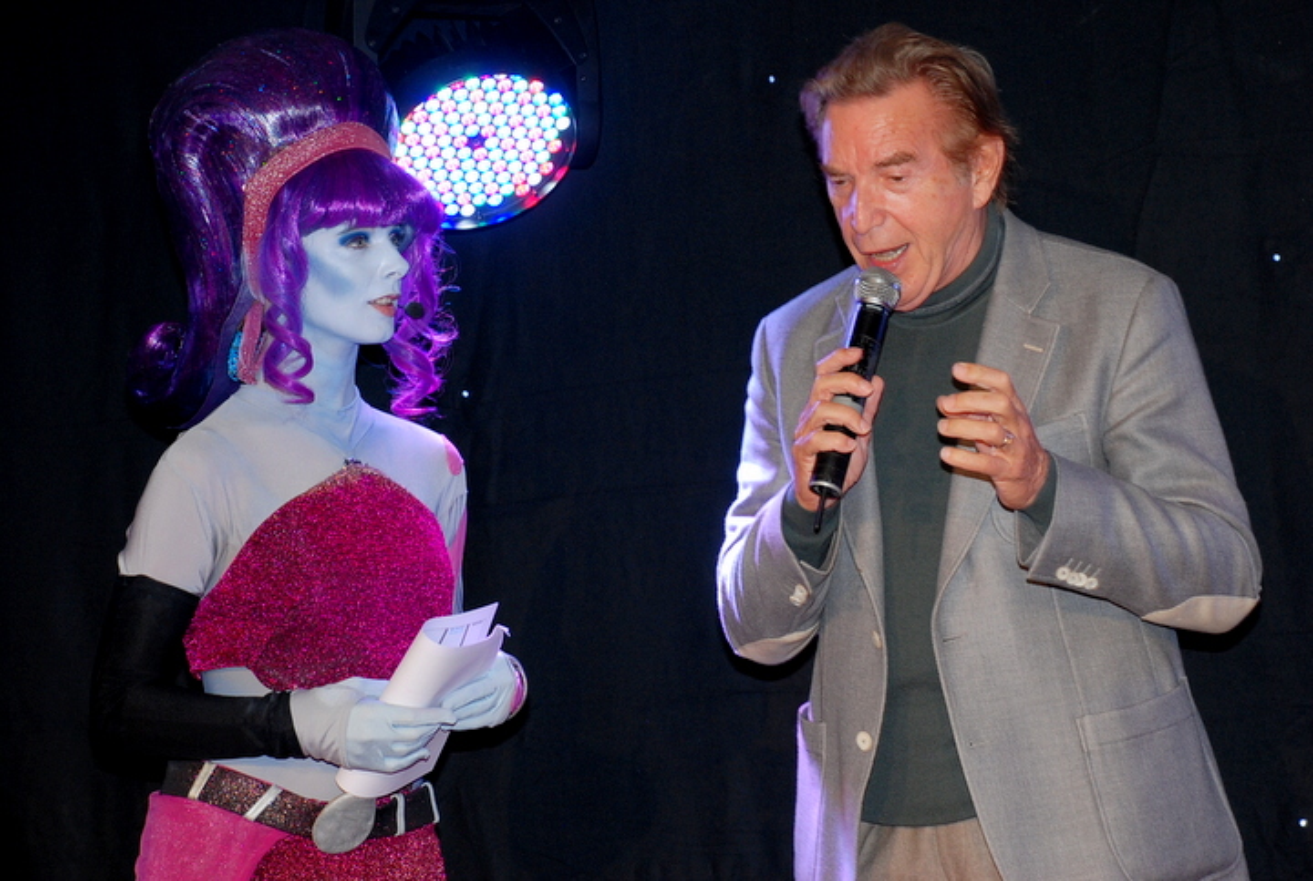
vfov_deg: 13.1
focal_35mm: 105
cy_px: 440
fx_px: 3837
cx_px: 656
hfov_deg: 19.4
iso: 320
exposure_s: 1/60
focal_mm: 70
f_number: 5.6
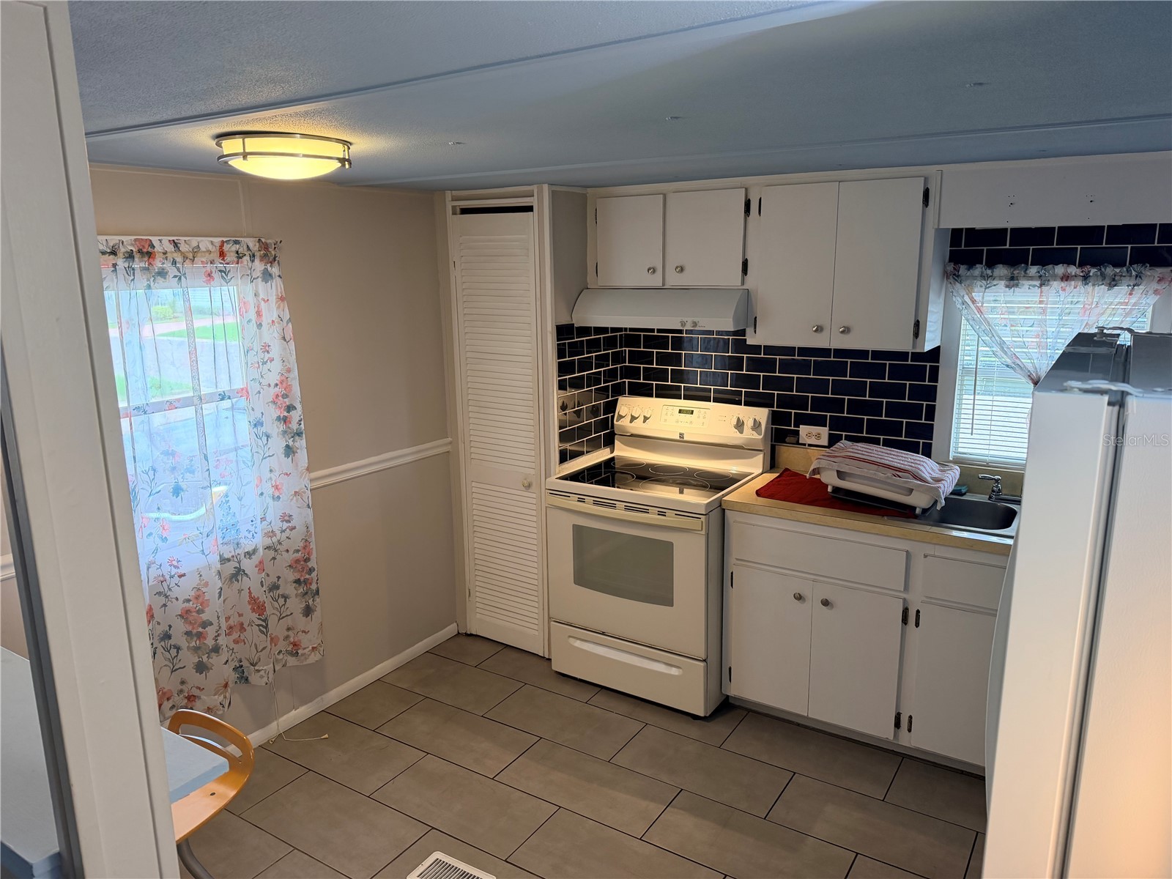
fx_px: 813
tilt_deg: -11.7
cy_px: 440
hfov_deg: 71.6
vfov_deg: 56.8
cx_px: 586
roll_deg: +1.4
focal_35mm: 24
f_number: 1.78
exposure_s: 1/120
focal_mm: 6.76
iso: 200
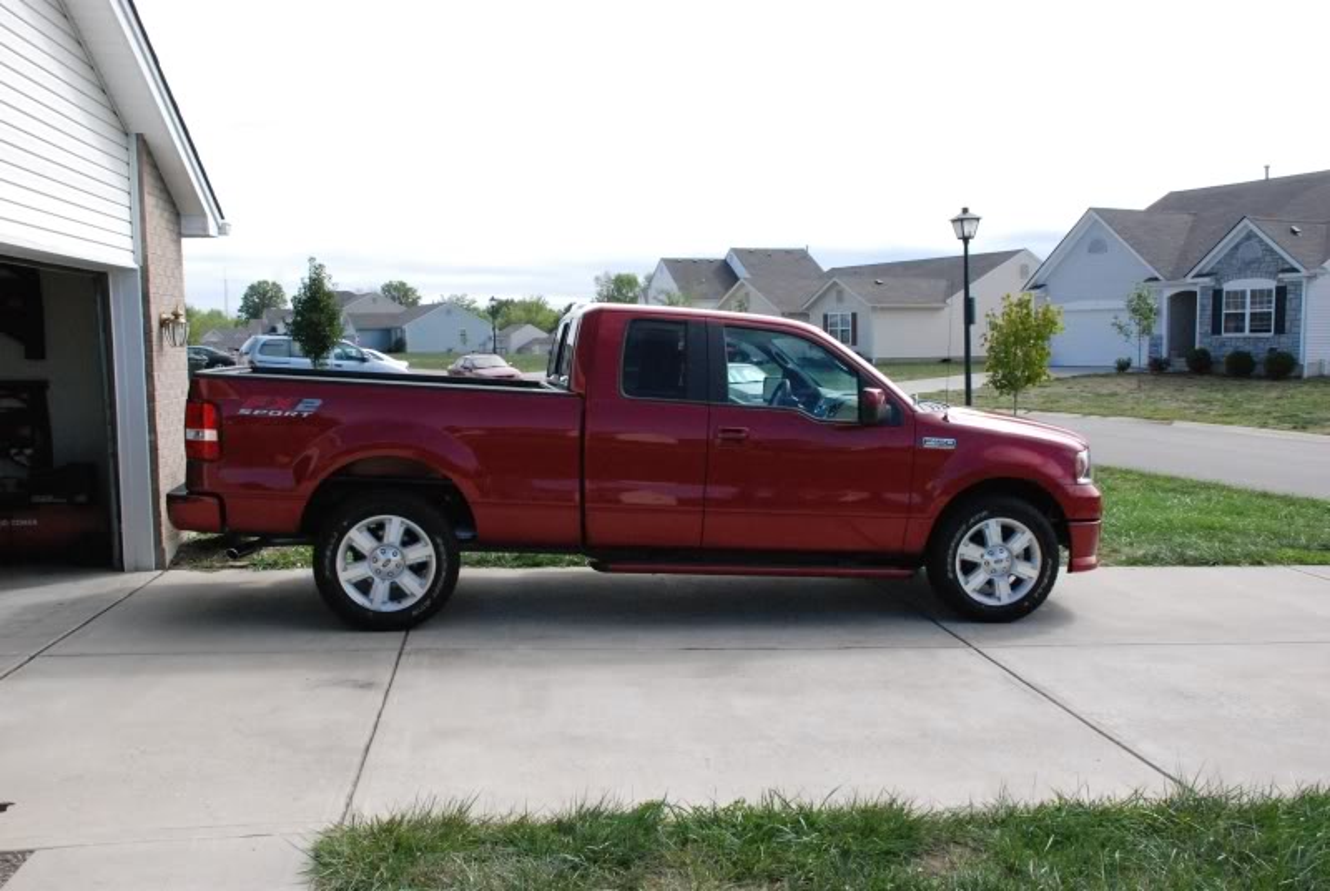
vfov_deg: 40.1
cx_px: 665
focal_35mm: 33
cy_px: 446
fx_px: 1221
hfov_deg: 57.2
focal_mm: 22
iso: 1600
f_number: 14
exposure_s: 1/800
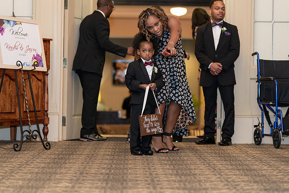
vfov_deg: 12.8
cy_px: 96
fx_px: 861
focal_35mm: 107
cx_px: 144
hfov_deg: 19.0
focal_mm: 106
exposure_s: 1/250
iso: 2000
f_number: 2.8
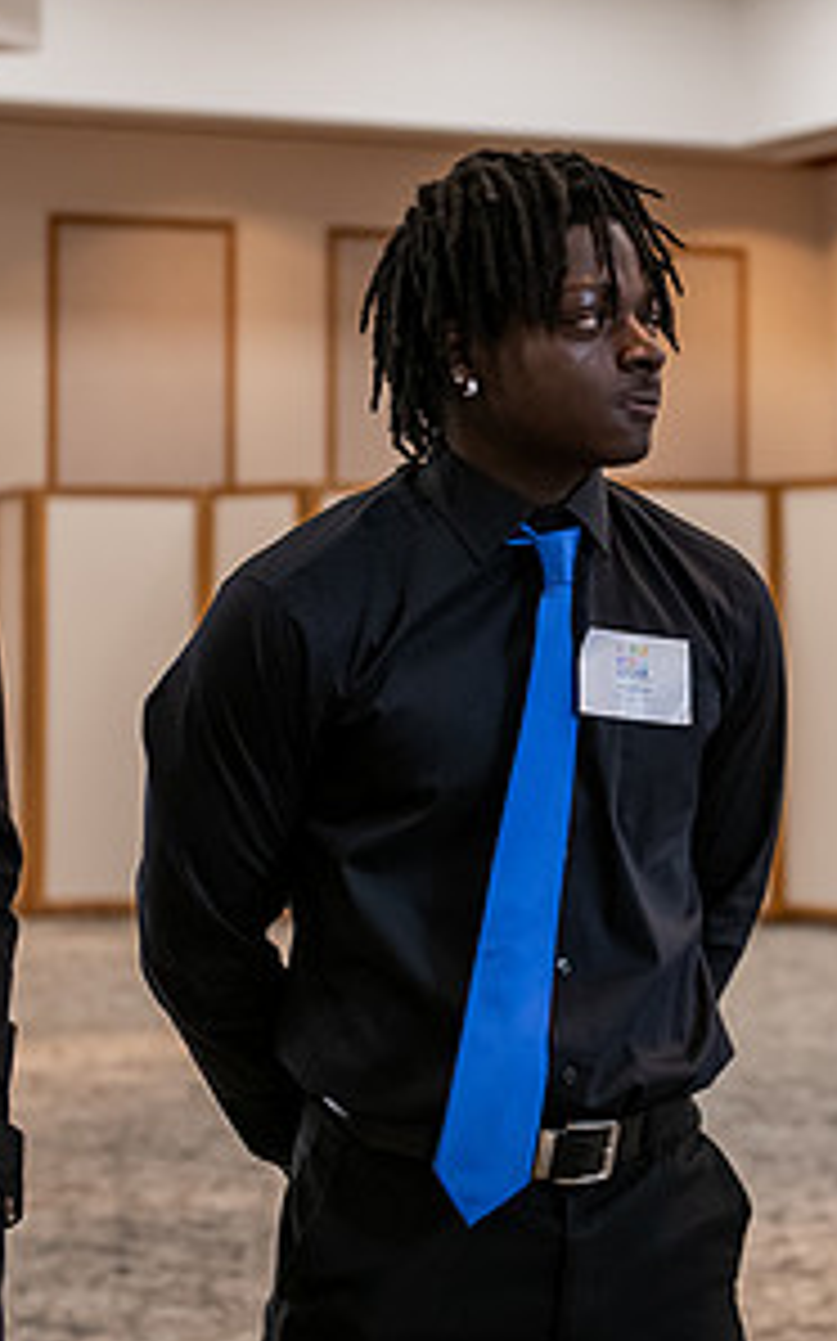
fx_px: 3982
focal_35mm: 109
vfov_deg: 19.1
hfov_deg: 11.9
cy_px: 484
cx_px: 729
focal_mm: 55
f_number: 3.2
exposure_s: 1/160
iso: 2000
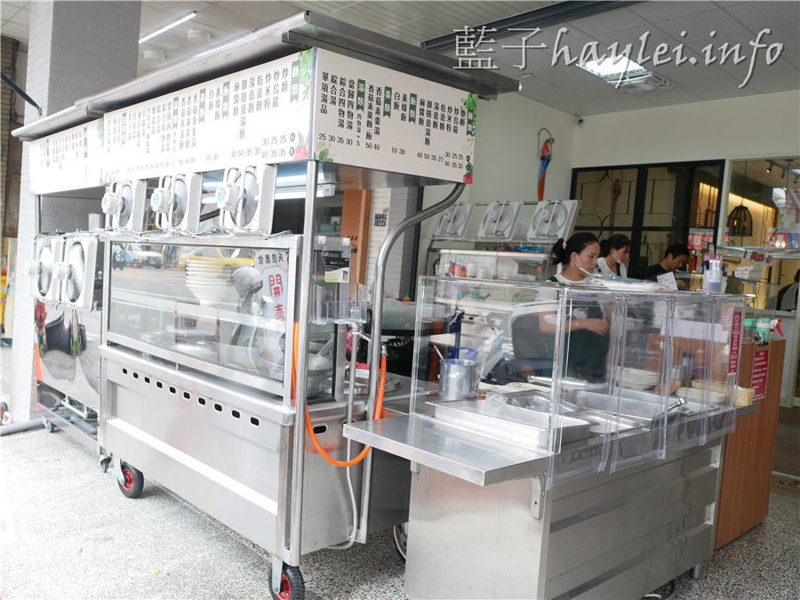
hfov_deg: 60.0
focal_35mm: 30
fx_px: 693
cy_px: 300
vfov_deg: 46.8
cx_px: 400
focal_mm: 15
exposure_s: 1/200
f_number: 2.5
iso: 200
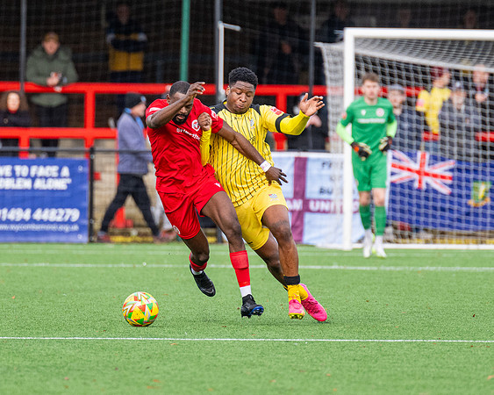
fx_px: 9018
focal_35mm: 617
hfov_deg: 3.1
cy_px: 168
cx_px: 163
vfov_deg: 2.5
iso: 800
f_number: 4
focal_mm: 280
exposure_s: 1/1600
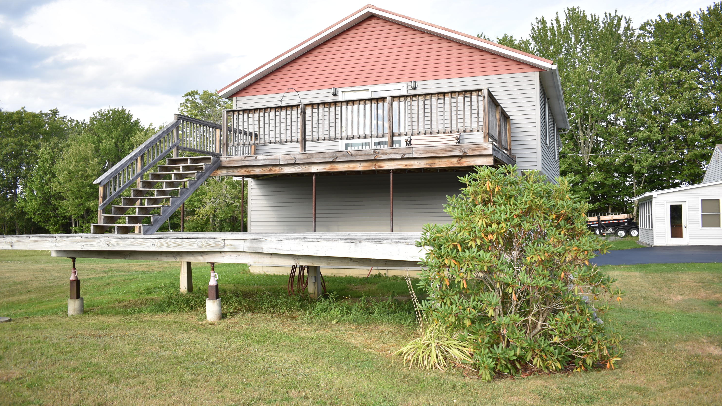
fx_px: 613
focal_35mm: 32
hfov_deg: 61.0
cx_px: 362
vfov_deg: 36.7
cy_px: 188
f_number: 3.5
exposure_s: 1/200
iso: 100
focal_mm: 20
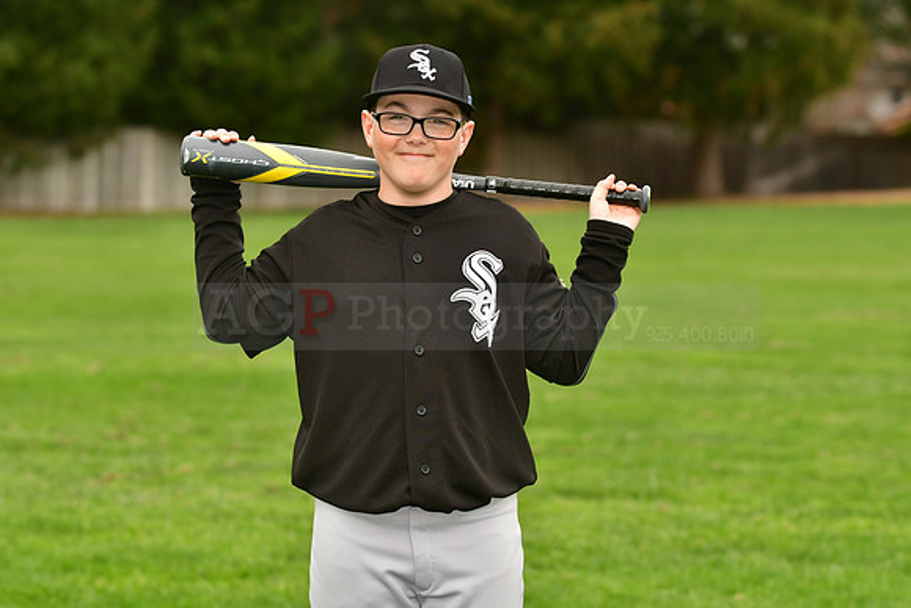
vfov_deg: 8.7
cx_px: 456
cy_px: 304
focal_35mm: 158
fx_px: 3986
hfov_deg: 13.0
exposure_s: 1/1000
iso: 320
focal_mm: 105
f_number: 4
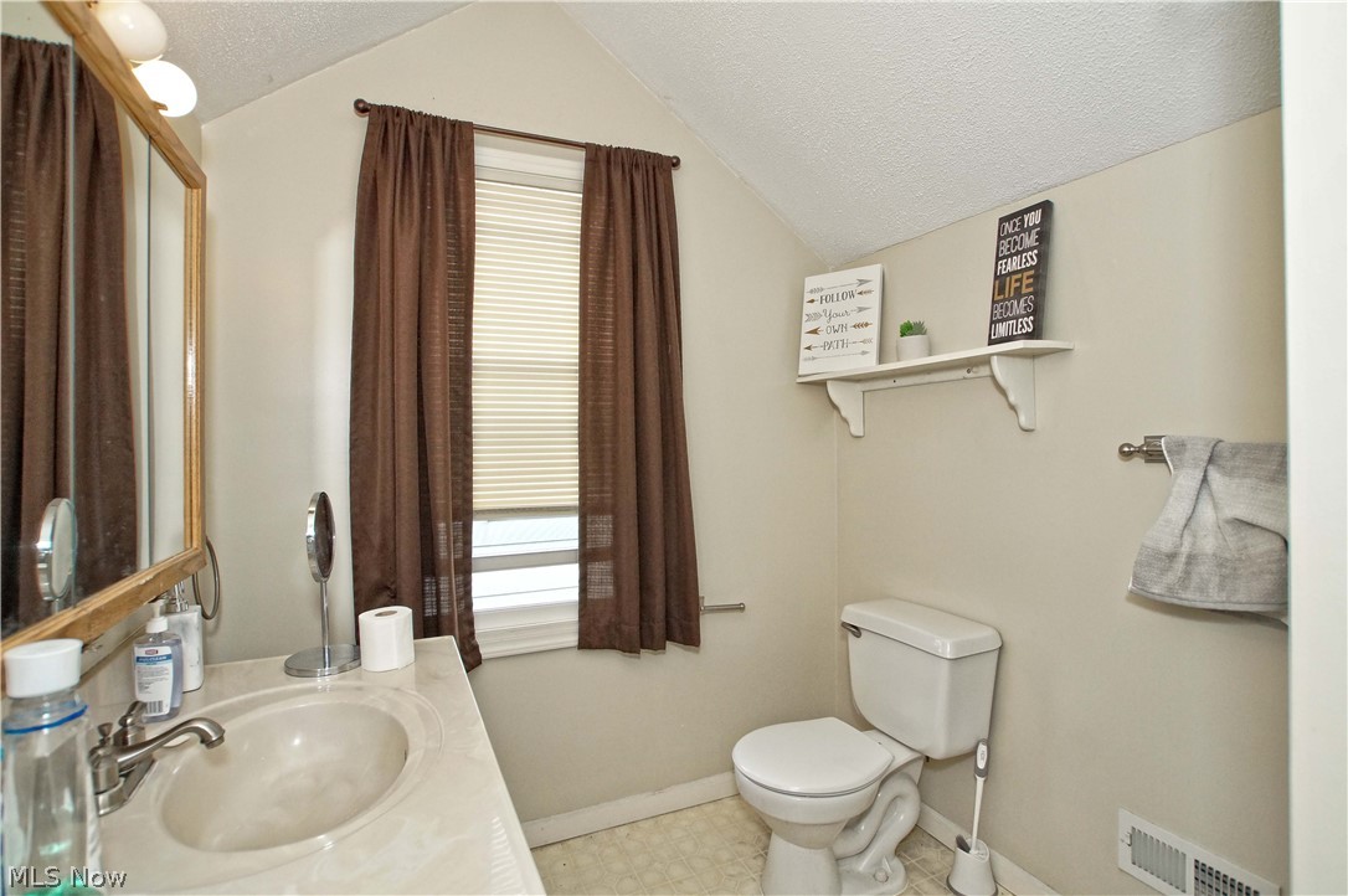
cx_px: 674
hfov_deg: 95.0
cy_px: 448
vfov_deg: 72.0
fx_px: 617
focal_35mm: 16
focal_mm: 11
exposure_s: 1/160
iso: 800
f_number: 4.5
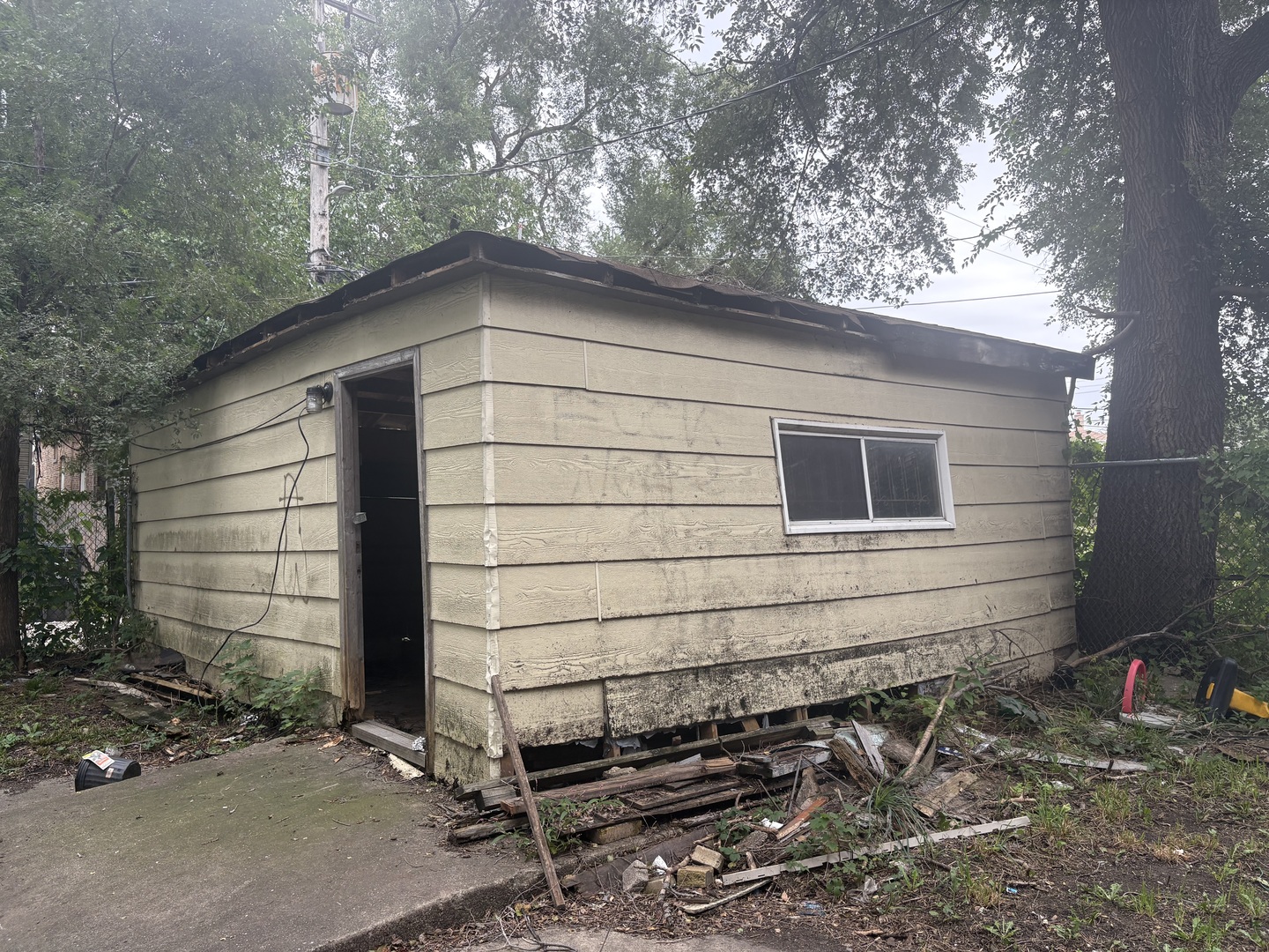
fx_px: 953
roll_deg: -0.7
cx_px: 634
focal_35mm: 26
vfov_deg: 53.1
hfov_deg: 67.3
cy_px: 476
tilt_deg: +3.3
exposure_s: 1/399
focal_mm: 5.96
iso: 64
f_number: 1.6
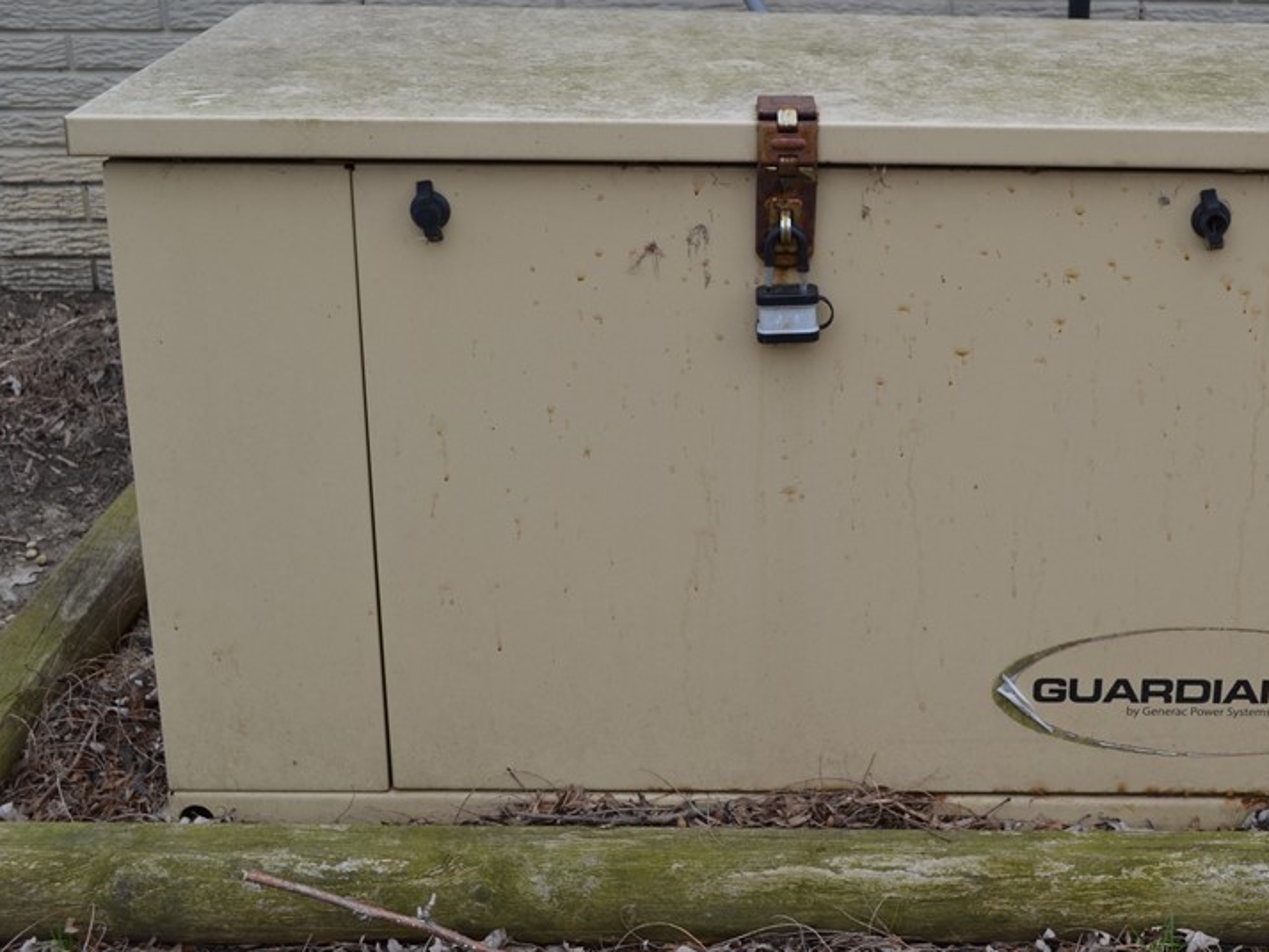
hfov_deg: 33.4
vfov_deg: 25.7
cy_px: 449
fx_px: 2090
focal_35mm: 57
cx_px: 860
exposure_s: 1/125
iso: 100
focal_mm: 26
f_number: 5.6
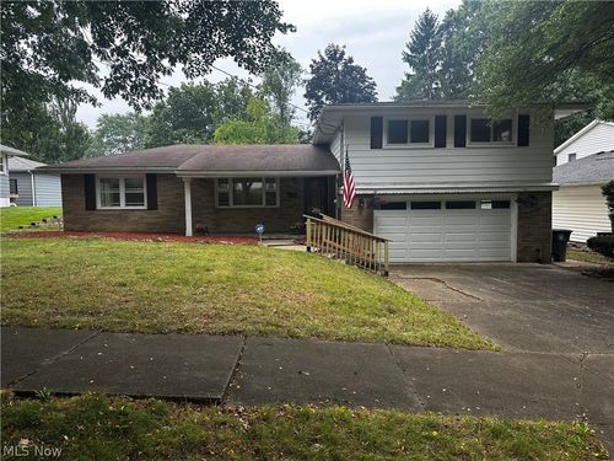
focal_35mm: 24
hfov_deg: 71.6
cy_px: 230
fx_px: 426
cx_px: 307
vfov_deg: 56.8
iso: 80
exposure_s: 1/330
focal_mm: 6.86
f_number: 1.78
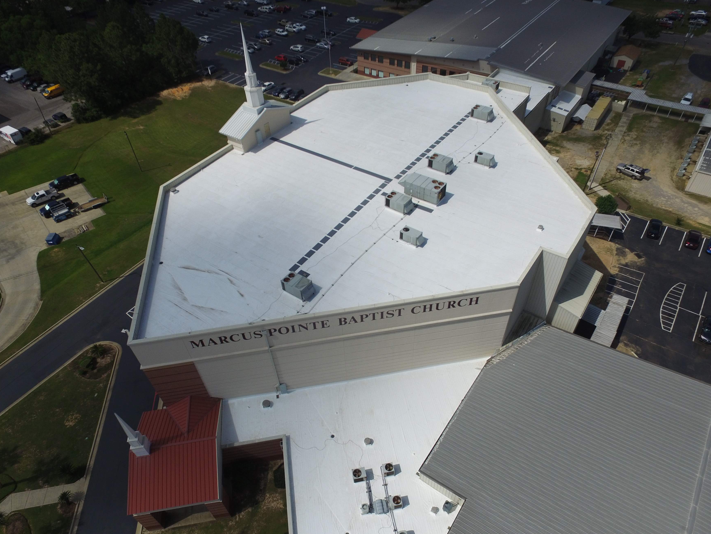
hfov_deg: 73.9
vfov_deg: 58.8
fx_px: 472
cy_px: 283
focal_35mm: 23
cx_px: 345
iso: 100
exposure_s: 1/3247
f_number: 2.8
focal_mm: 3.61
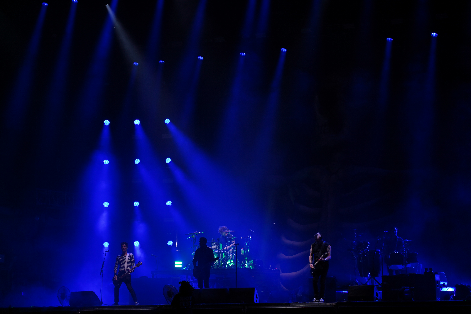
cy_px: 157
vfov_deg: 13.0
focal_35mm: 105
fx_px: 1374
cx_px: 236
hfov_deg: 19.5
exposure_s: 1/125
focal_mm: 105
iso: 100
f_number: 4
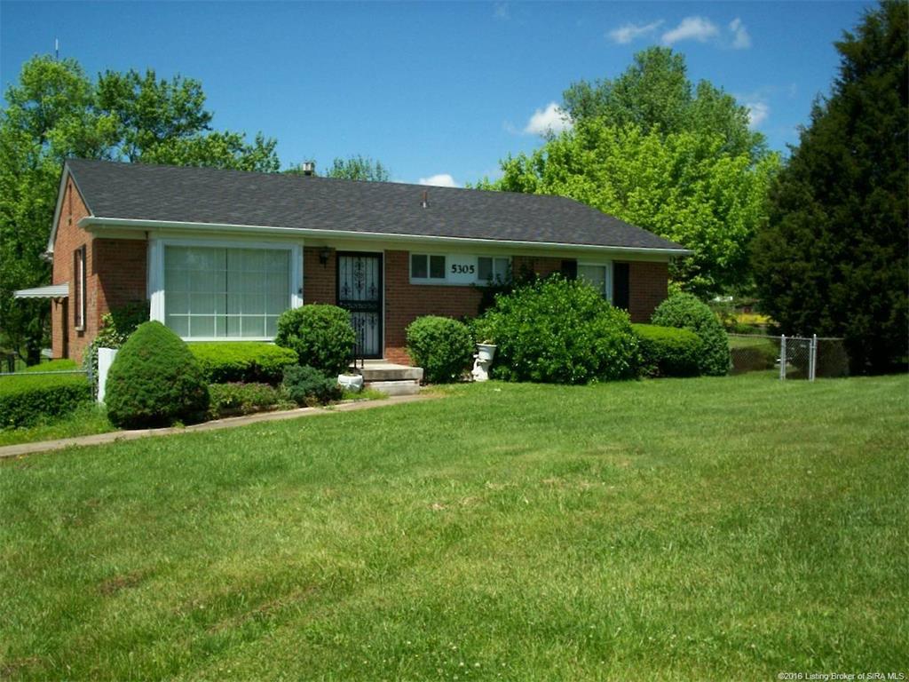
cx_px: 454
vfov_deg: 39.7
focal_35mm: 36
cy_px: 341
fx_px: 945
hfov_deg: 51.4
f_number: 4.5
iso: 100
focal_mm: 5.9
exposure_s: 1/566
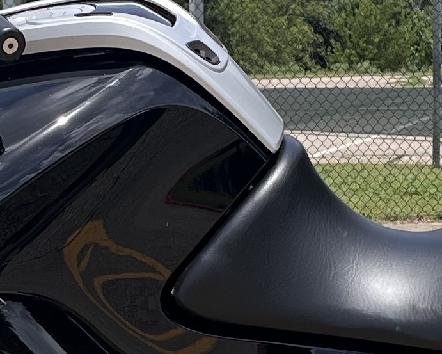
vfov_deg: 10.4
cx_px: 227
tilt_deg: -5.1
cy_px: 234
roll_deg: +1.1
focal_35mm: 148
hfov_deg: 13.0
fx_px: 1936
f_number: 1.6
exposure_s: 1/3623
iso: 50
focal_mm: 5.1
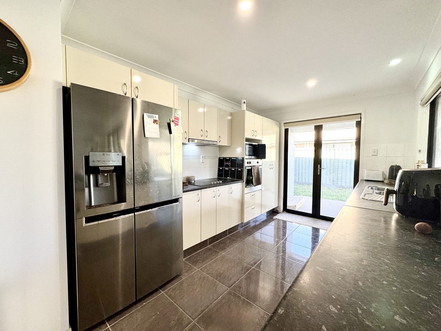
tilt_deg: -2.4
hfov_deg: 102.1
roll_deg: +0.2
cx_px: 220
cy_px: 166
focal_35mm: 14
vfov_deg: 85.7
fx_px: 178
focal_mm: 2.22
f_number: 2.2
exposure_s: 1/100
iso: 250
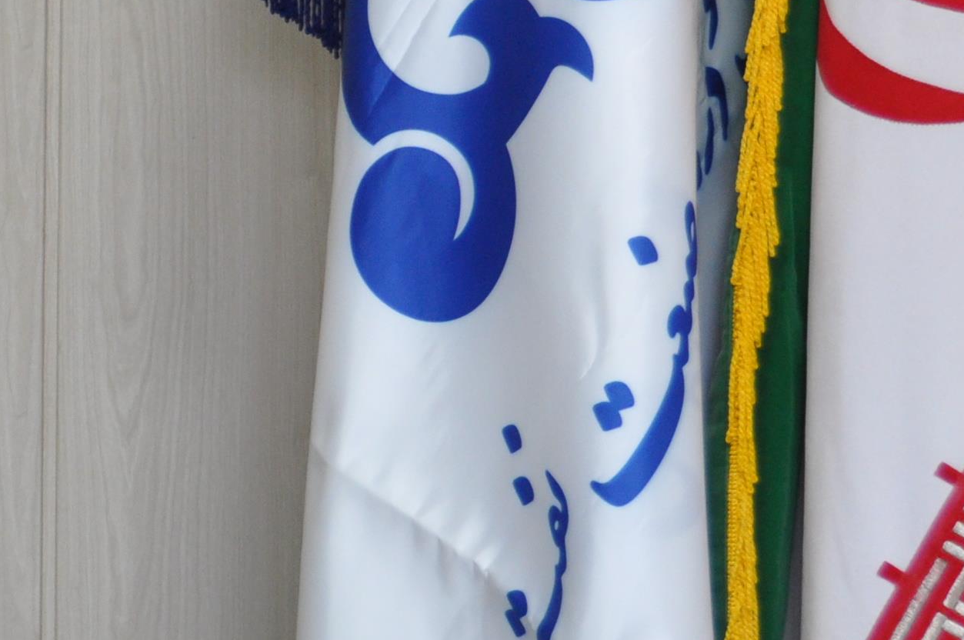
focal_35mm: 195
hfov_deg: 10.2
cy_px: 57
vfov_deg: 7.0
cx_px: -482
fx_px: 5215
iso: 640
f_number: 4.5
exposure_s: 1/50
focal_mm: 38
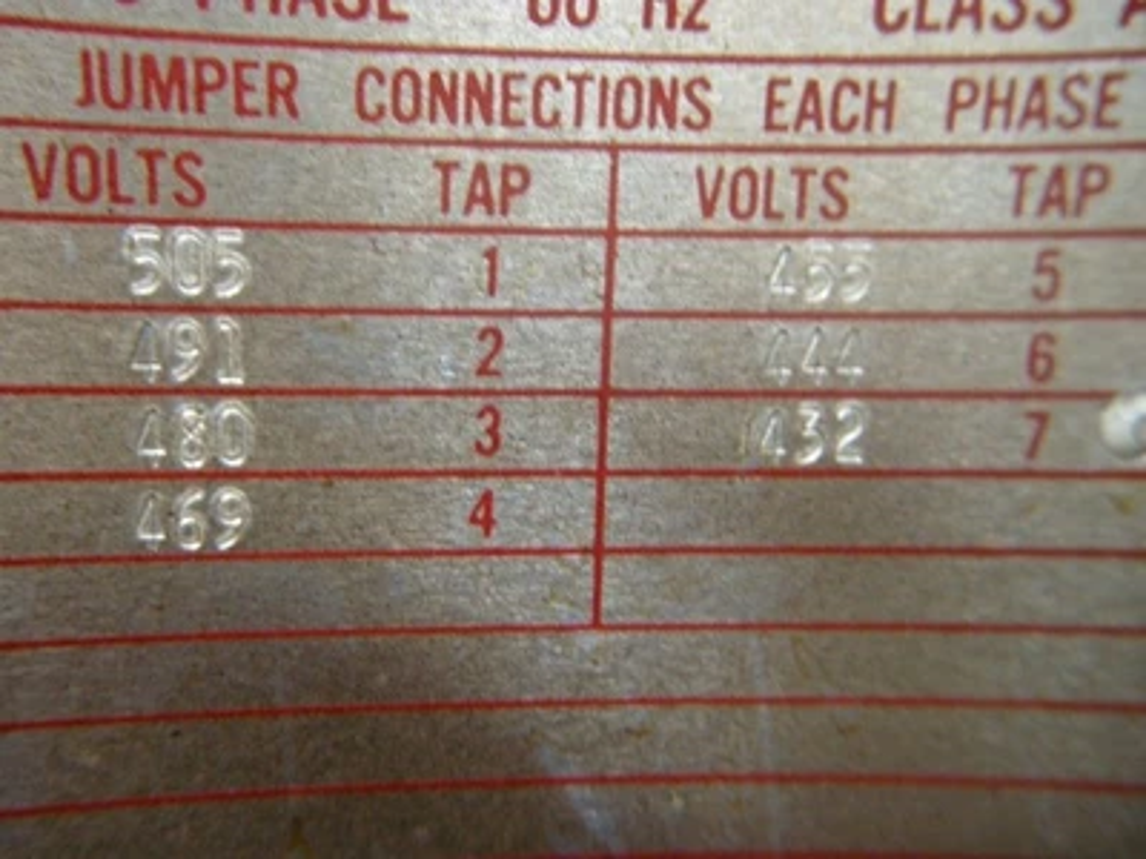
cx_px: 573
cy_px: 430
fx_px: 1159
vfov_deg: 40.7
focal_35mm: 35
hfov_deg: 52.6
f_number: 2.7
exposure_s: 1/14.5
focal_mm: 7.5
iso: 400
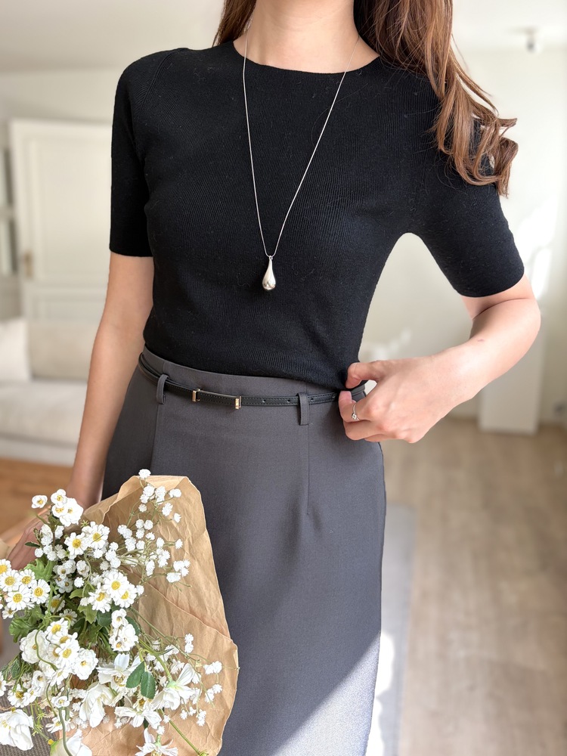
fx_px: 568
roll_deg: -1.6
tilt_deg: -11.2
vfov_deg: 67.3
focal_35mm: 26
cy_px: 378
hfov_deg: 53.1
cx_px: 284
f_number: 1.6
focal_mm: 5.96
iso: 80
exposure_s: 1/121
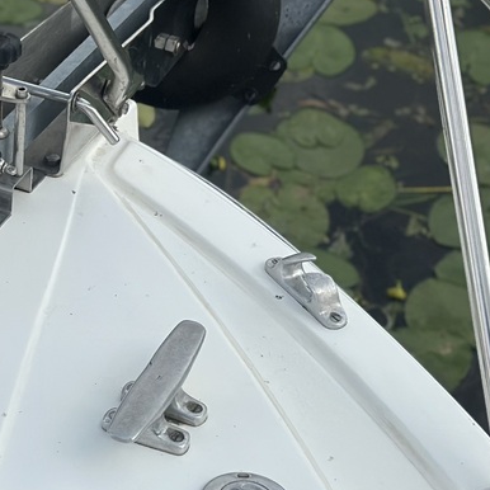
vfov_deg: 13.2
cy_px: 116
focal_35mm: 132
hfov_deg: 12.9
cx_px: -112
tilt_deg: -36.0
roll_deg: +1.7
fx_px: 2114
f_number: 1.78
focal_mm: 6.86
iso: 80
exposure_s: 1/5556
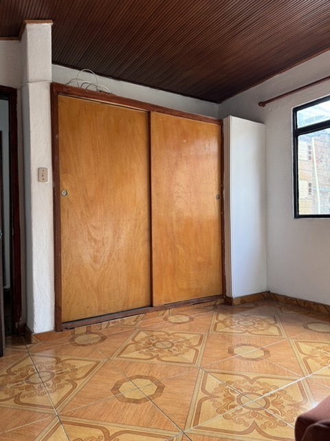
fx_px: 305
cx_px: 165
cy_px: 220
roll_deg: +1.0
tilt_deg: -0.4
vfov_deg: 71.6
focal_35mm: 24
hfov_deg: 56.8
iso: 125
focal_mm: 6.76
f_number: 1.78
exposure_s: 1/121
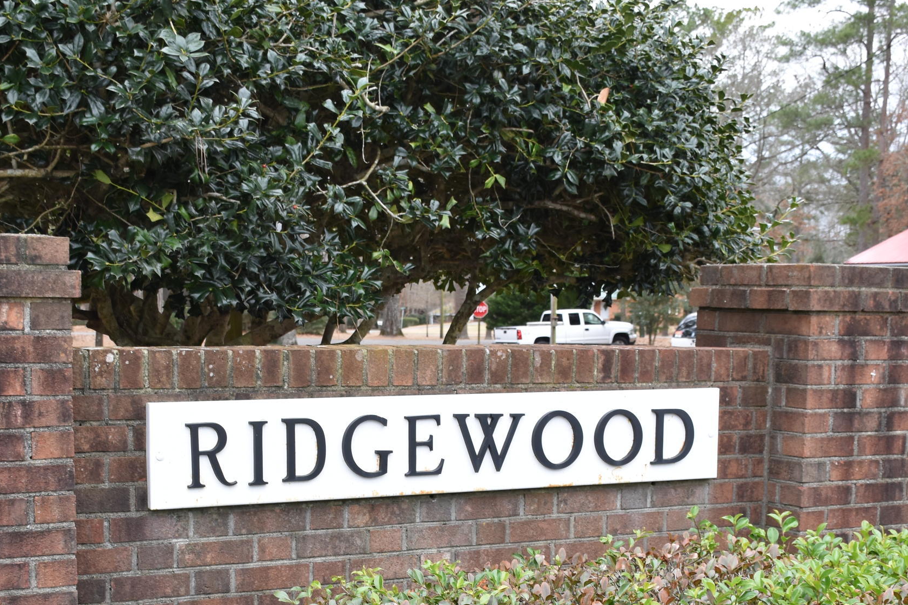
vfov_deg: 21.5
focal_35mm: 62
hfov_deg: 32.4
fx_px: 1561
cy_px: 533
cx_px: 448
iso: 400
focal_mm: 23
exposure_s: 1/160
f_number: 6.3
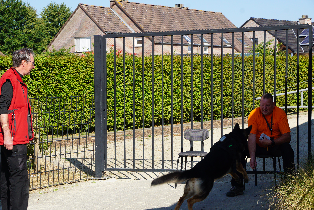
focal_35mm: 90
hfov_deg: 22.6
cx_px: 157
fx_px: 785
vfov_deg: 15.2
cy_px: 105
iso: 100
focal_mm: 60
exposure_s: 1/160
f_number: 9
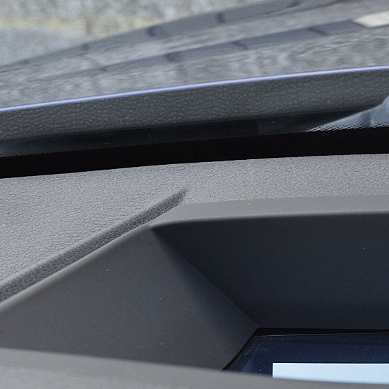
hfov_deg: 17.0
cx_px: 381
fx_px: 1274
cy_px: 267
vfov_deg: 17.3
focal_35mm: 100
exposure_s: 1/60
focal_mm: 27
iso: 720
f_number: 8
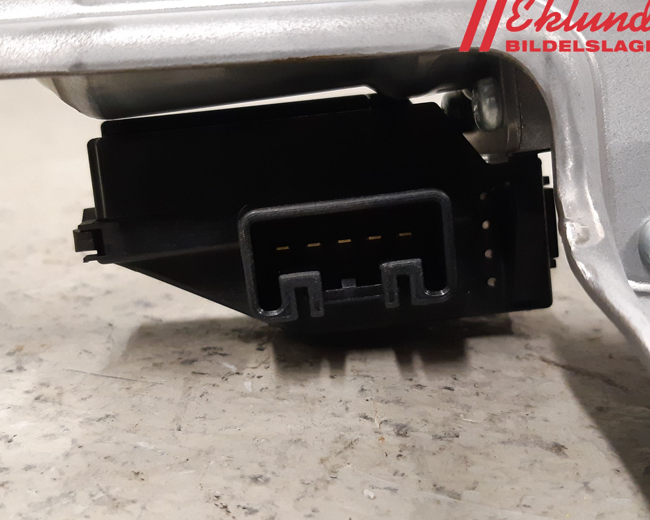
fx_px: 539
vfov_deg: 51.5
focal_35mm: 28
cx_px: 315
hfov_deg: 62.2
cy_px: 261
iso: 320
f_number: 1.7
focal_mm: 3.93
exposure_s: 1/50
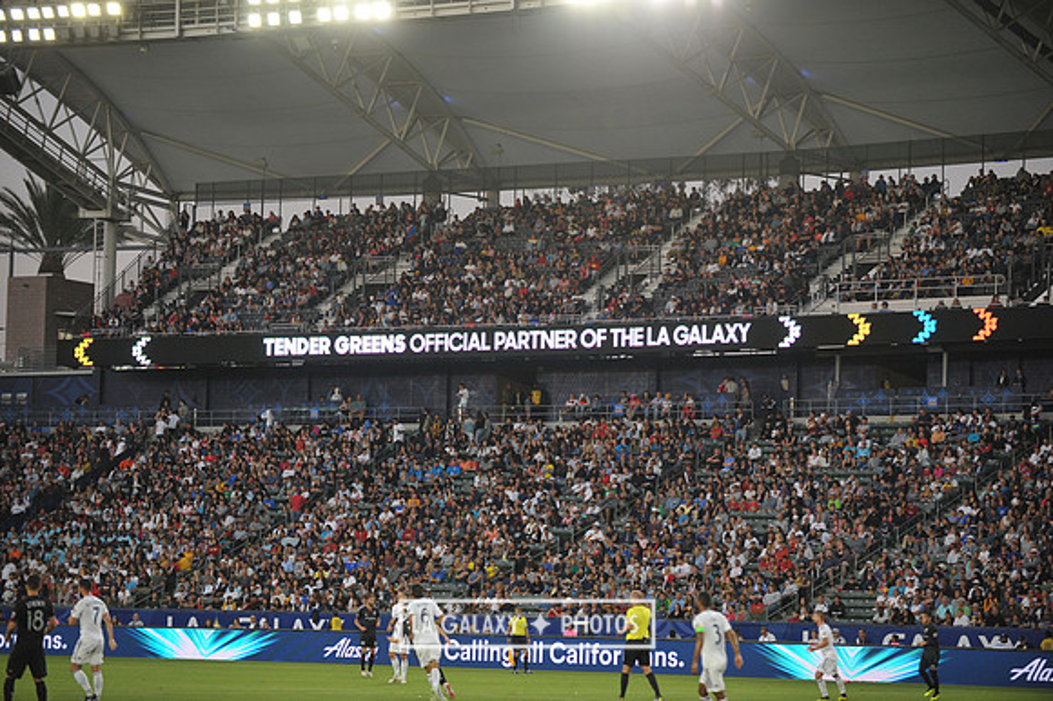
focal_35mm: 116
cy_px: 350
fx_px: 3391
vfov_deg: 11.8
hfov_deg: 17.7
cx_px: 526
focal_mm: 116
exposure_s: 1/1000
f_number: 2.8
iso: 1250
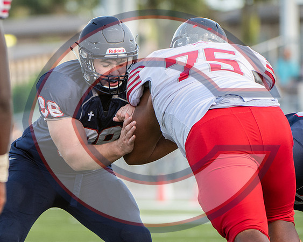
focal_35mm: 477
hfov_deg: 4.1
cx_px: 58
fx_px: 4275
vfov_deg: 3.2
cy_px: 159
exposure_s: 1/1000
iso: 500
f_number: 4
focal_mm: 220
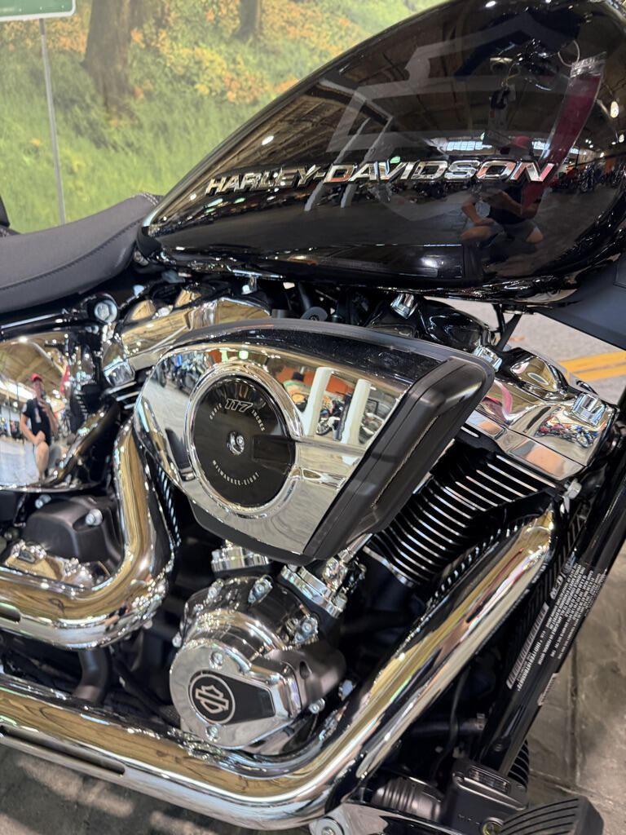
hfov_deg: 56.8
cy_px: 418
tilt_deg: -18.8
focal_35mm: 24
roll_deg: -5.2
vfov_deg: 71.6
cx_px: 313
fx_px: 579
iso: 320
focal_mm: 6.76
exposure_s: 1/60
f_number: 1.78
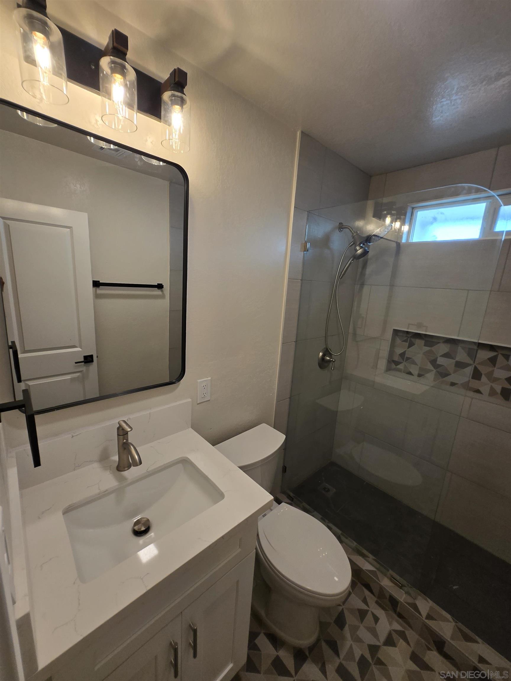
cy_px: 340
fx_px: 256
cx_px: 256
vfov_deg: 106.2
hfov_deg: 89.9
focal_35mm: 13
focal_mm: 1.7
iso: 40
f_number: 2.2
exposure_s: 1/60
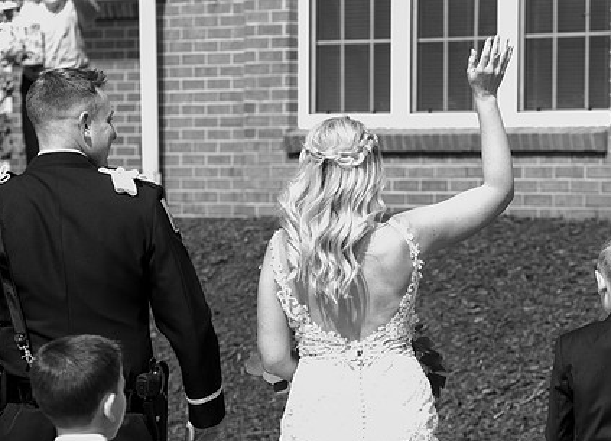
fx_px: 3621
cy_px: 321
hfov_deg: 9.6
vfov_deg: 7.0
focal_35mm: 208
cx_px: 434
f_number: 5.6
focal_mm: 110
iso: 1600
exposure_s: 1/2000
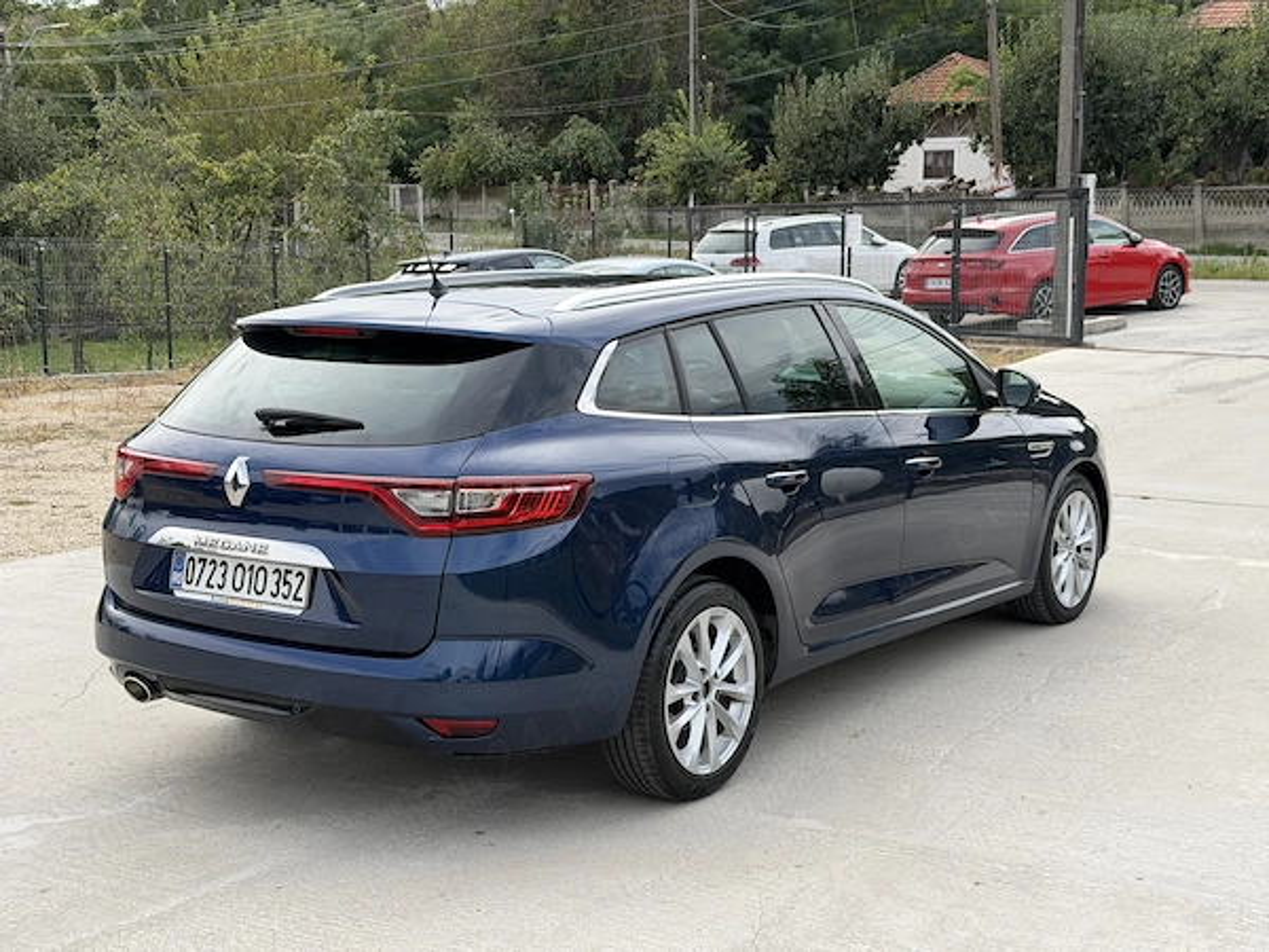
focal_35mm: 48
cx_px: 634
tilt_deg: -7.8
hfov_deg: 39.7
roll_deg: +0.2
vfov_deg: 30.3
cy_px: 476
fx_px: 1760
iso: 64
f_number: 1.78
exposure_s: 1/1838
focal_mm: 6.76
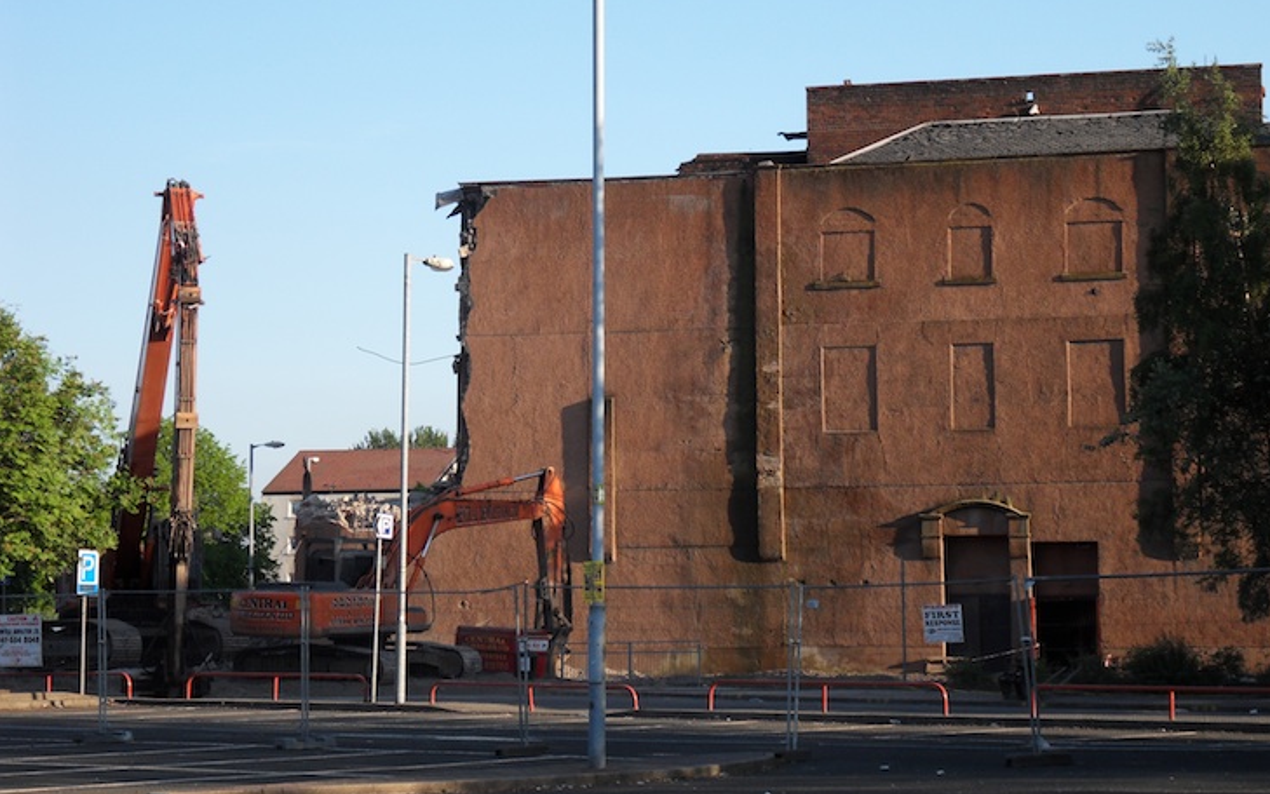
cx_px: 649
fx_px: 2977
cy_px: 353
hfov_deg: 24.1
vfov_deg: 15.2
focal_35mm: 86
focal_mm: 14.2
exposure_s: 1/180
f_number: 5.3
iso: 80
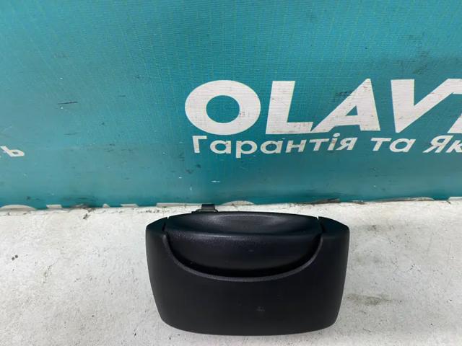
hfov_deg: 67.3
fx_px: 347
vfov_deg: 53.1
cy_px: 173
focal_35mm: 26
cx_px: 231
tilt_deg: -58.3
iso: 100
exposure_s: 1/50
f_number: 1.8
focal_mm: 4.25
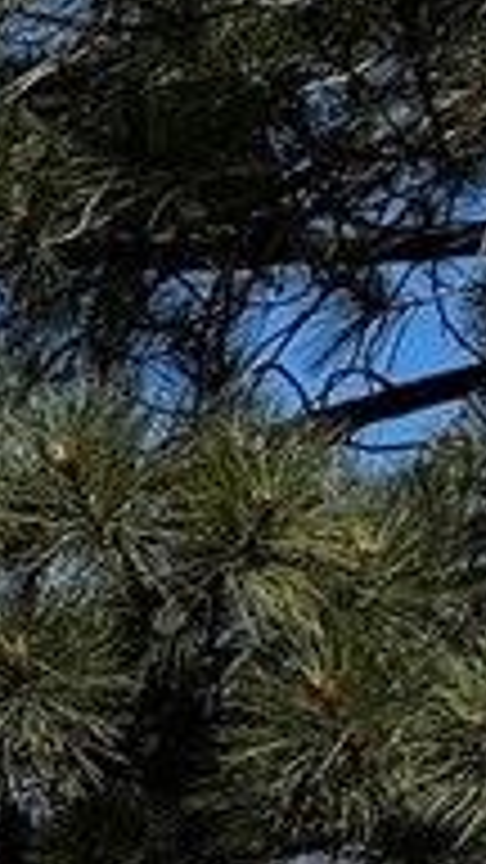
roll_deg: +1.6
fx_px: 3459
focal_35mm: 151
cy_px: 1305
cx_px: -612
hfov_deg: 7.6
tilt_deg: -0.3
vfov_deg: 13.4
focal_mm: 5.7
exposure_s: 1/7463
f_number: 1.5
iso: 50
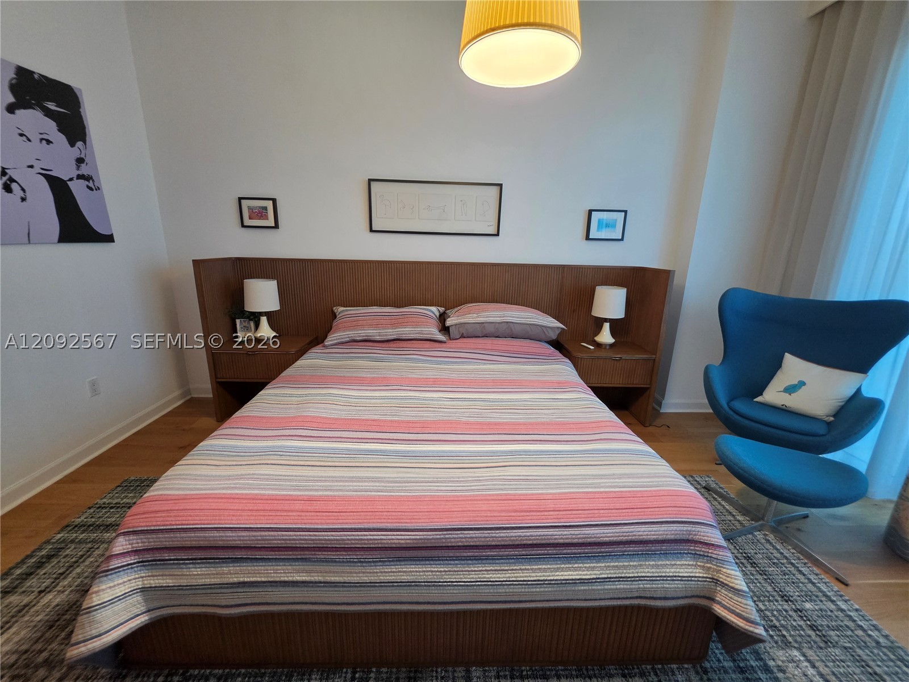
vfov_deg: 89.9
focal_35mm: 13
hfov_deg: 106.2
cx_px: 454
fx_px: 341
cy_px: 341
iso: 250
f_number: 1.9
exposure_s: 1/60
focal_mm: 2.2
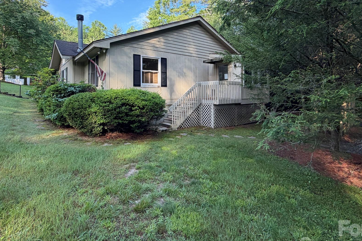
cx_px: 176
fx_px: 191
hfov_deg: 86.9
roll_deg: +0.9
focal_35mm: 19
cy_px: 88
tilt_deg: +2.4
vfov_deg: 63.5
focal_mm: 2.22
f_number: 2.2
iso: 50
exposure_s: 1/152
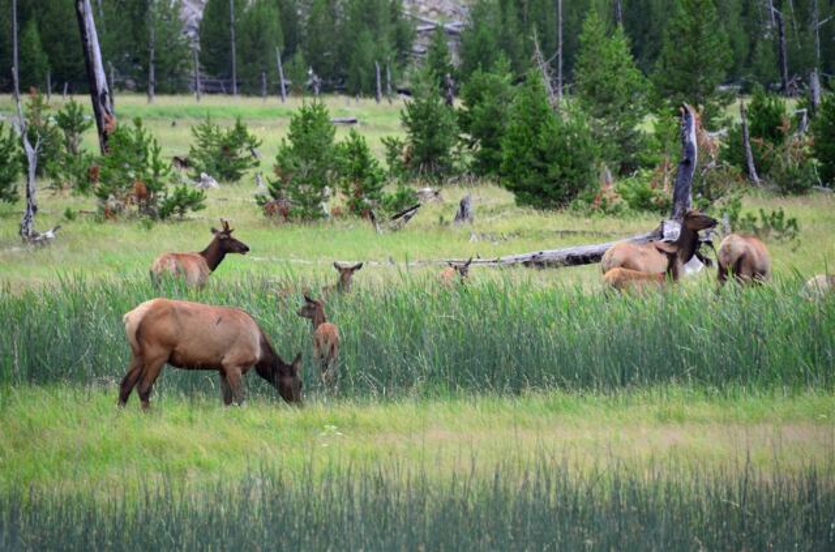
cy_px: 276
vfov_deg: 4.6
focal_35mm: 300
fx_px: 6939
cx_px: 418
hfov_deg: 6.9
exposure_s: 1/125
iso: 200
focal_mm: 200
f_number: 5.6
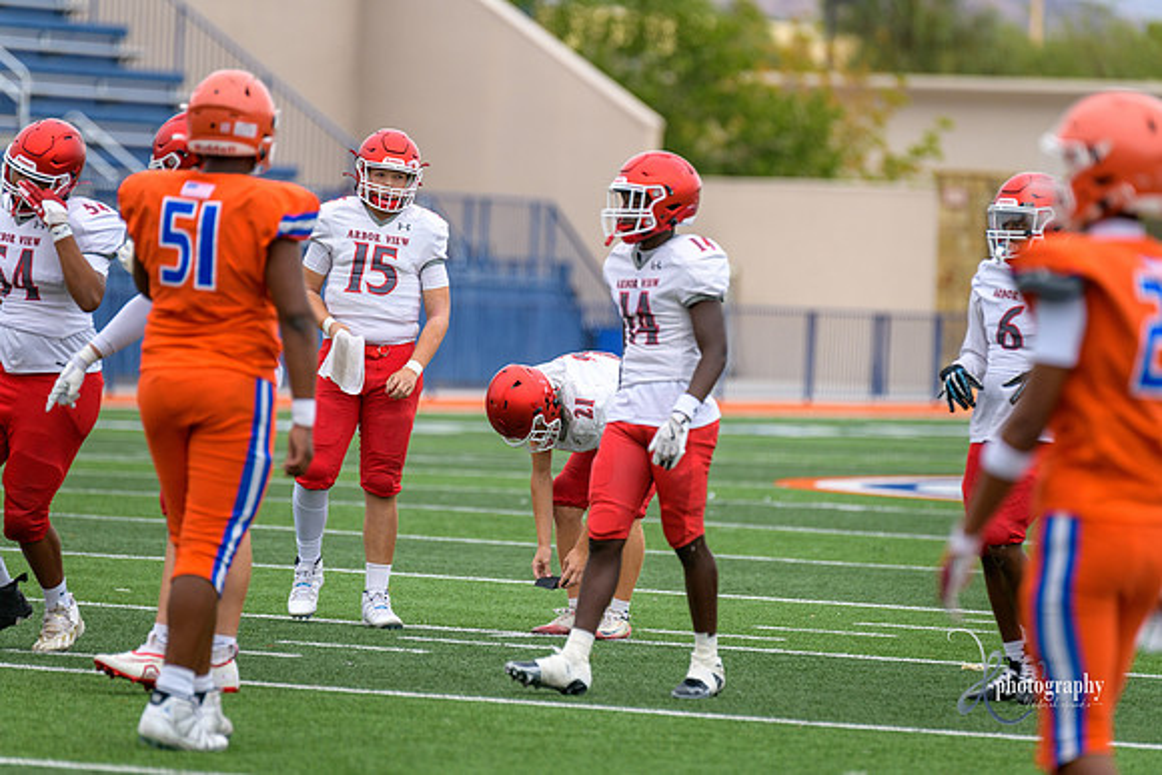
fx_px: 9685
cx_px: 581
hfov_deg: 6.9
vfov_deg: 4.6
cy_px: 388
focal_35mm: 300
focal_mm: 300
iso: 180
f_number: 3.5
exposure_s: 1/1000
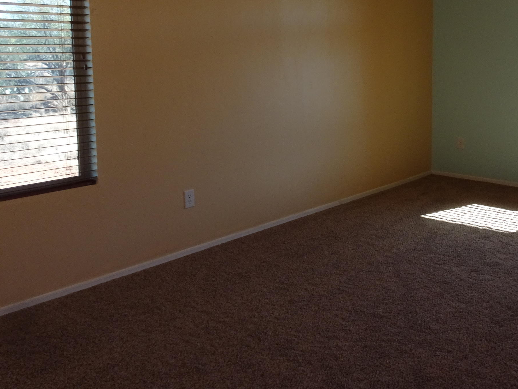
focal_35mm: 40
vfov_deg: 35.4
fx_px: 599
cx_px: 379
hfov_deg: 45.4
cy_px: 114
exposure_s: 1/30
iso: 100
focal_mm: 4.1
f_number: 5
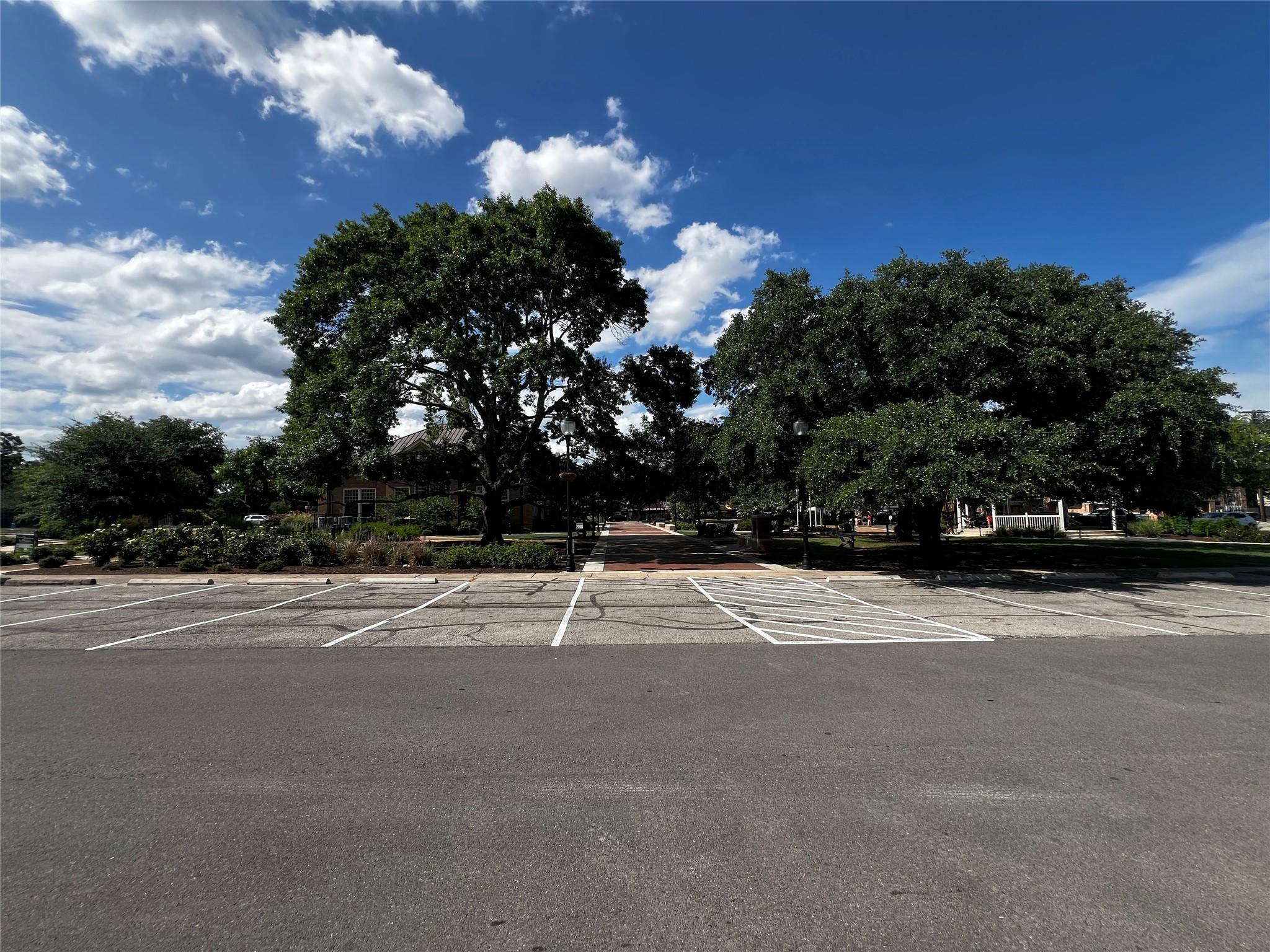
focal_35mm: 13
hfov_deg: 106.2
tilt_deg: +4.5
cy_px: 476
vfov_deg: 89.9
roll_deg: +0.9
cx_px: 635
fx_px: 477
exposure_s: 1/1429
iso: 32
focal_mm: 1.57
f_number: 1.8
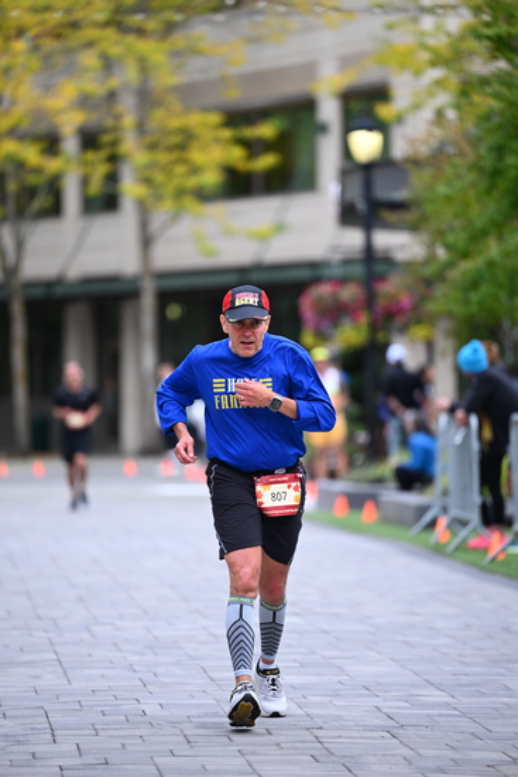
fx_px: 4314
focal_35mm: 200
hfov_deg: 6.9
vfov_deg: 10.3
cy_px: 388
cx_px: 259
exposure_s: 1/2000
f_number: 2.8
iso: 640
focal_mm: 200
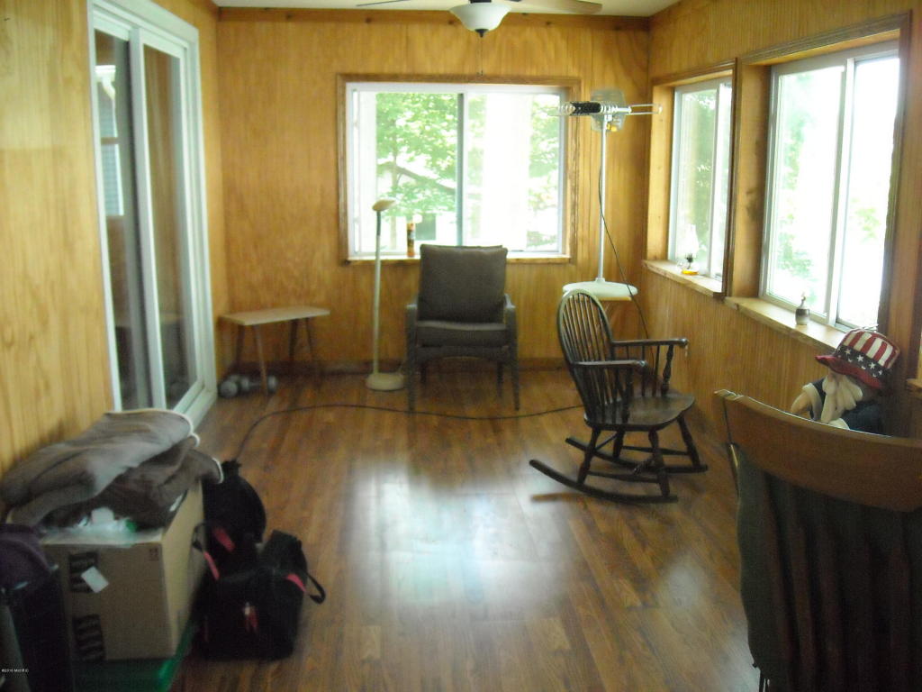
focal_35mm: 35
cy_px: 346
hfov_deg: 52.6
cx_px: 461
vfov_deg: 40.7
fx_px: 932
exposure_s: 1/129
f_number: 2.8
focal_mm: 5.7
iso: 800
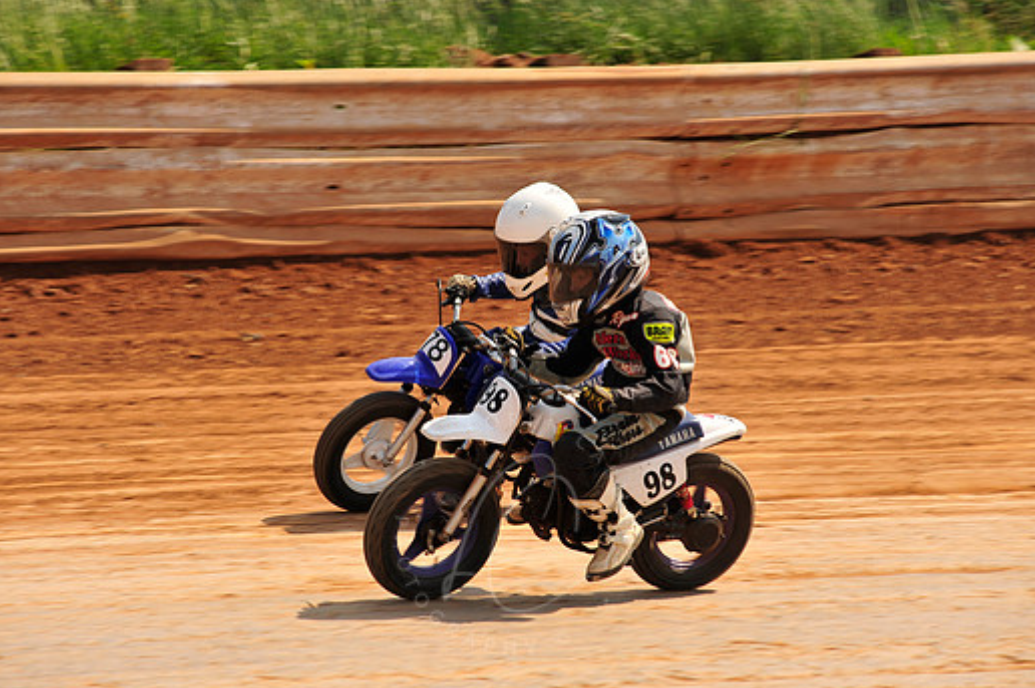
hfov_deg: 9.2
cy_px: 349
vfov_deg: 6.1
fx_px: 6462
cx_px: 513
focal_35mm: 225
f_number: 9
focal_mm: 200
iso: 200
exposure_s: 1/400
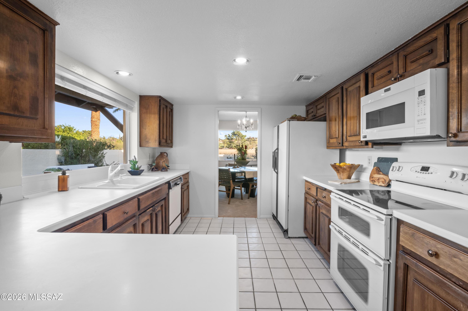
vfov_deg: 73.7
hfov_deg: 96.8
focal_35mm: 16
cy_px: 156
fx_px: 208
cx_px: 234
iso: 800
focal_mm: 16
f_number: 22
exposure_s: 1/2.5
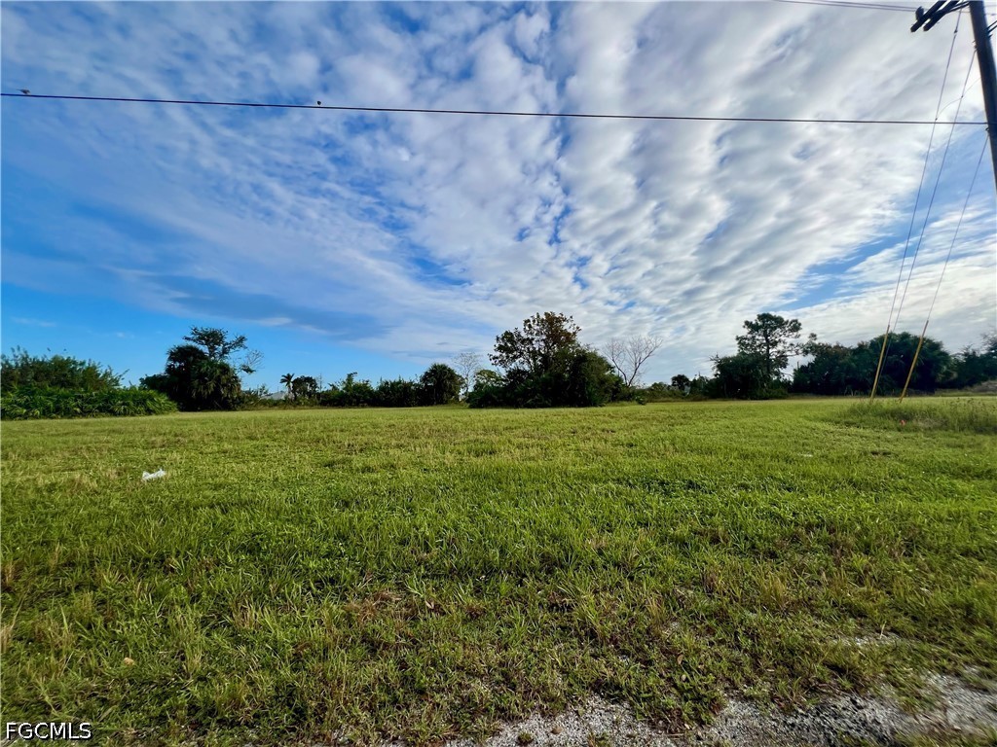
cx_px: 498
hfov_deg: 106.2
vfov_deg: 89.9
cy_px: 374
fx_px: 374
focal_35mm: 13
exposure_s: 1/2137
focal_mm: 1.57
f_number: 1.8
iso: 32
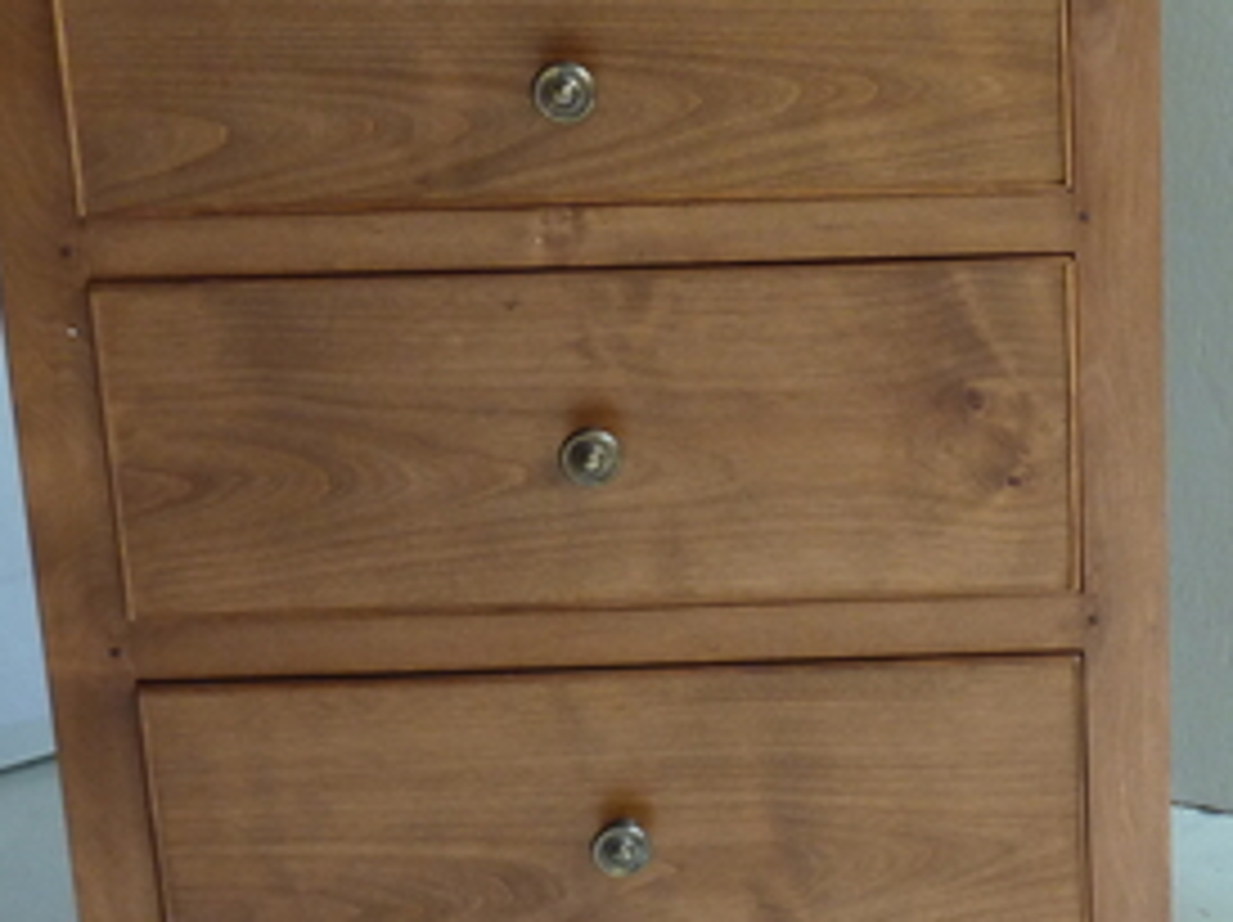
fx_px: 4057
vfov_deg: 13.0
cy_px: 576
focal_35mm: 114
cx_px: 1224
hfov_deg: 16.9
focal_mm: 8.5
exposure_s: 1/40
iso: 200
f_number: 3.8
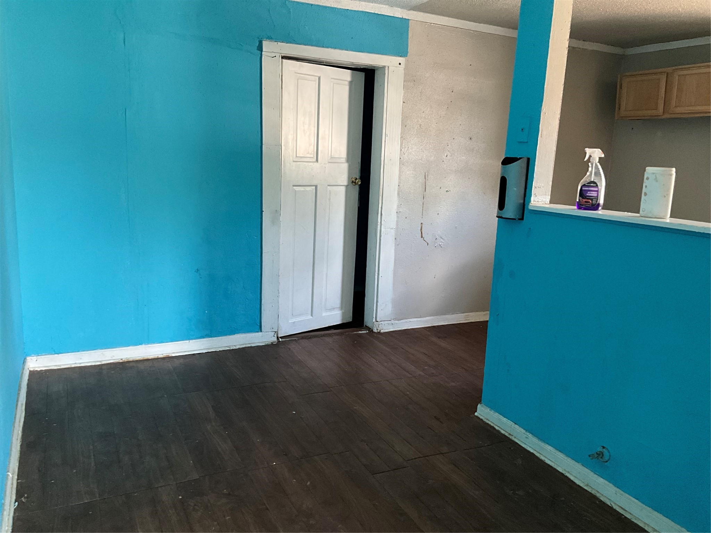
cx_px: 356
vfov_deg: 48.2
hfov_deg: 61.7
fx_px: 596
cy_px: 266
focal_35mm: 29
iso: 320
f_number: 1.8
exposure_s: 1/43
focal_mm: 3
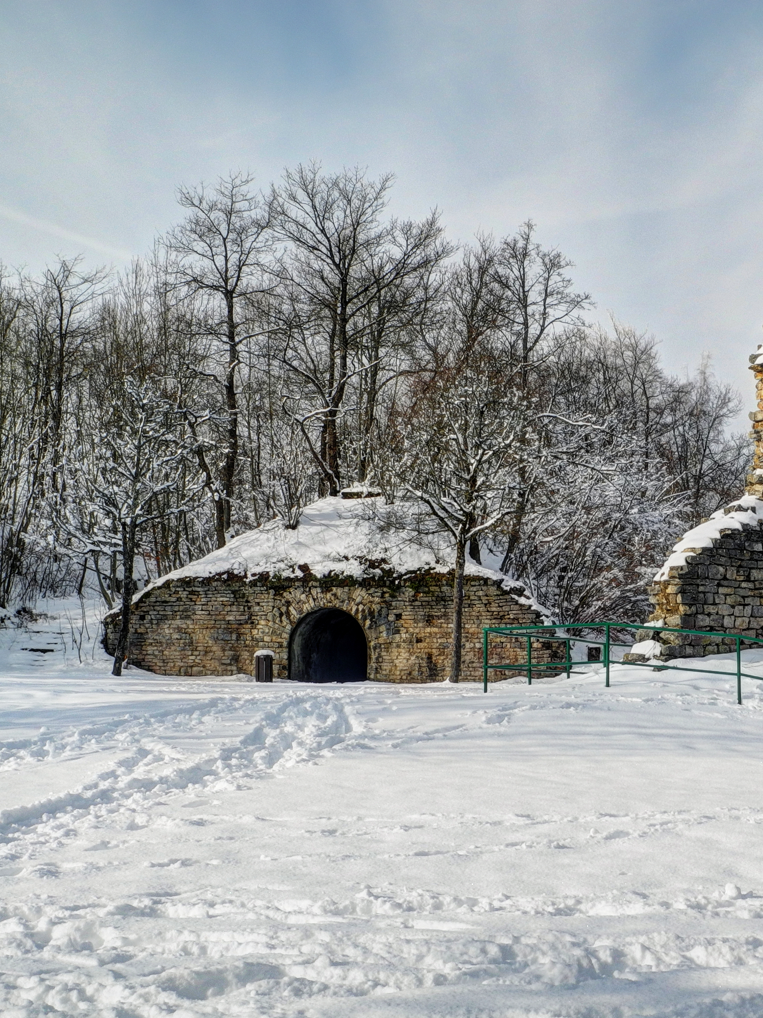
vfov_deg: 31.7
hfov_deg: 23.5
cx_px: 671
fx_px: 1793
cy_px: 510
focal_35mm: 61
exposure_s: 1/100
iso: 100
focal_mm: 9.7
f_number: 7.1
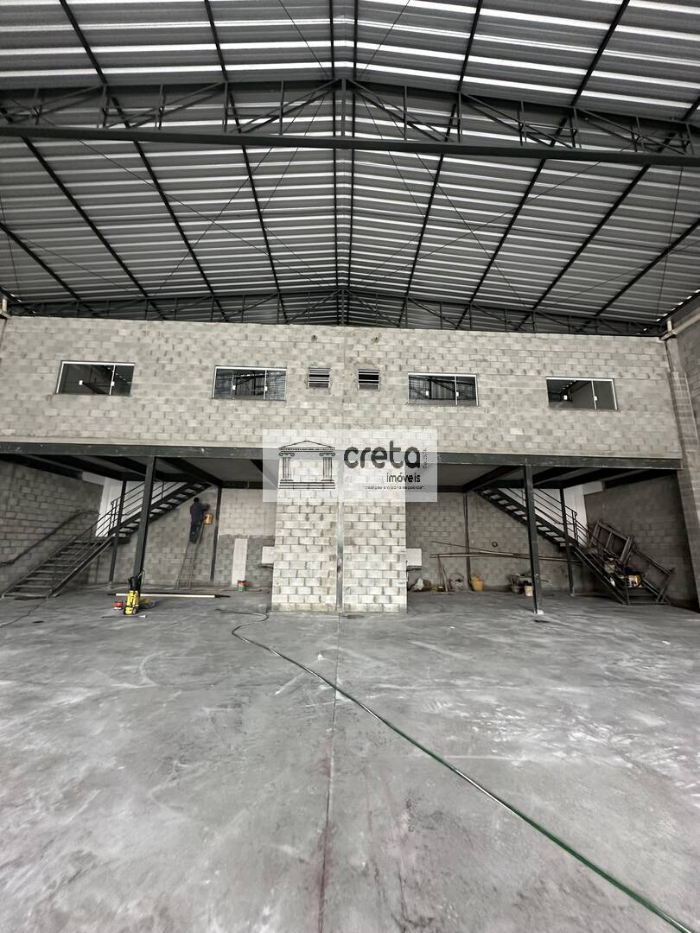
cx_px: 350
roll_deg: -2.9
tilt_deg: +8.4
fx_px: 377
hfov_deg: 85.7
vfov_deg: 102.1
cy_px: 466
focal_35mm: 14
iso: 400
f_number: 2.2
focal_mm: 2.22
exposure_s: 1/60
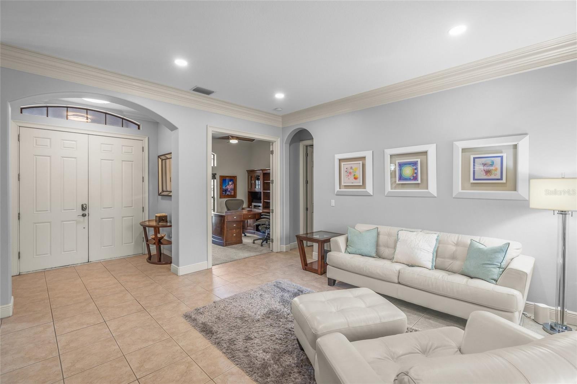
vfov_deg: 73.7
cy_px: 192
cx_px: 288
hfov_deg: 96.7
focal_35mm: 16
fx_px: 256
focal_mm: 16
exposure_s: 1/2.5
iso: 250
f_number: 6.3
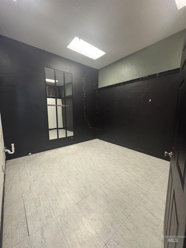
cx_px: 93
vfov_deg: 102.1
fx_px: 100
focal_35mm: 14
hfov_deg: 85.7
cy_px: 124
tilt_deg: -7.0
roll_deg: +0.3
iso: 500
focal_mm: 2.22
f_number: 2.2
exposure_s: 1/41
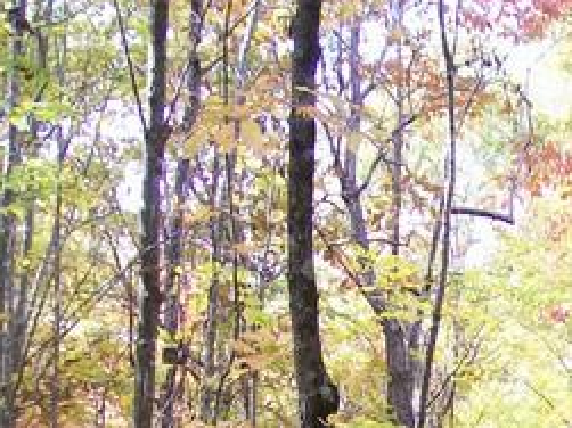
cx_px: 693
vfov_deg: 13.8
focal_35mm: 102
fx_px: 1685
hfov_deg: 18.3
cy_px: 602
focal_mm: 6
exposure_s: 1/77.9
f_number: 2.7
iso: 80
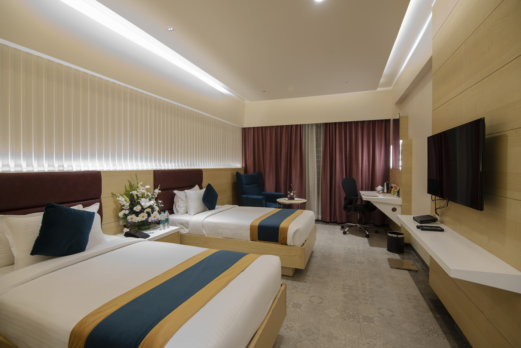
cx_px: 260
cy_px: 174
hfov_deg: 96.7
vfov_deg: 73.8
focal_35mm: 16
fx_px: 232
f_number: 8
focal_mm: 16
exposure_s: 2.5
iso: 50
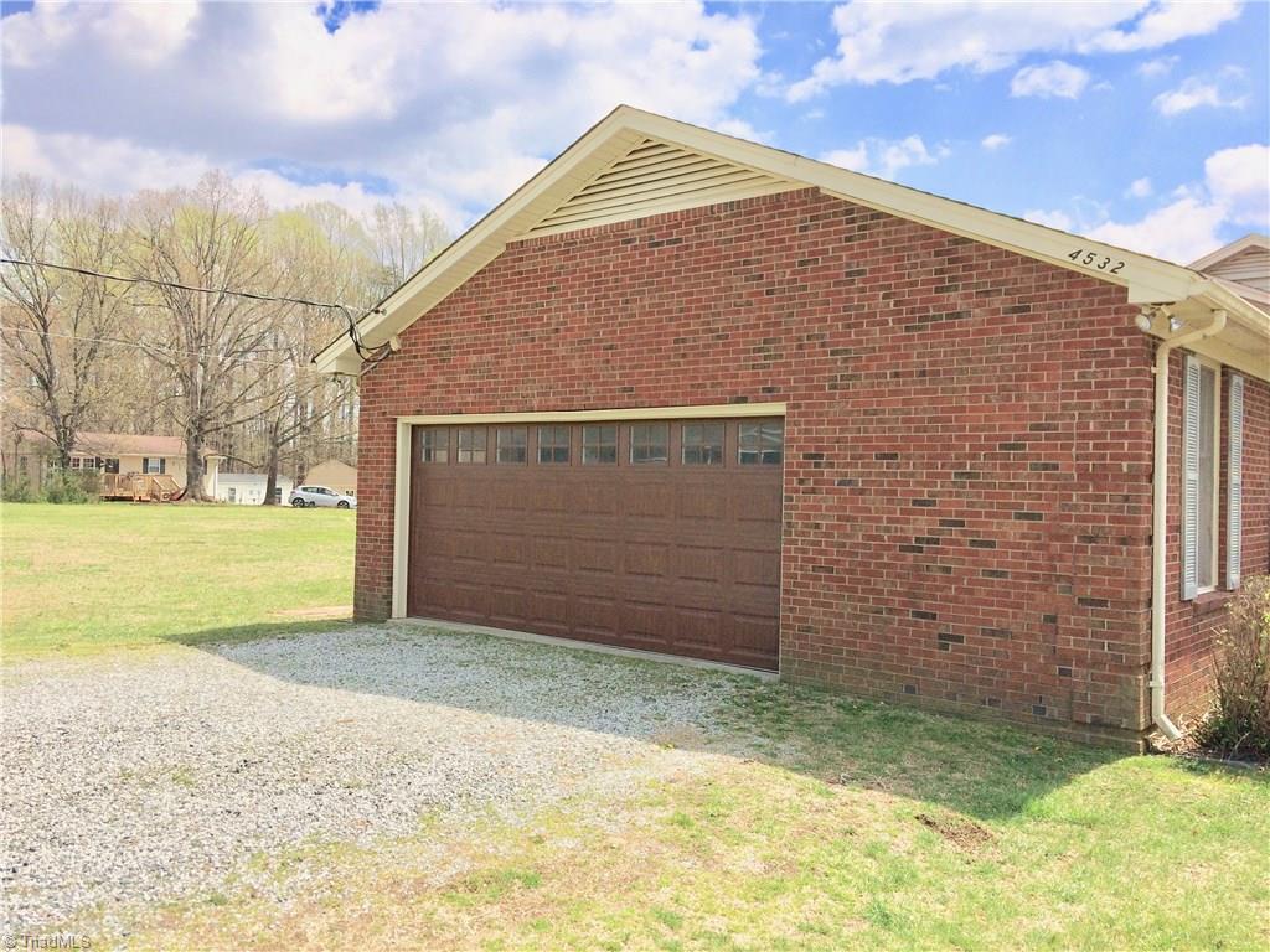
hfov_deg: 61.7
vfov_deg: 48.2
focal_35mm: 29
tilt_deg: +0.0
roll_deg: +0.4
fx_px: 1064
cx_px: 635
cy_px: 476
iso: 32
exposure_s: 1/2933
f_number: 2.2
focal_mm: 4.15
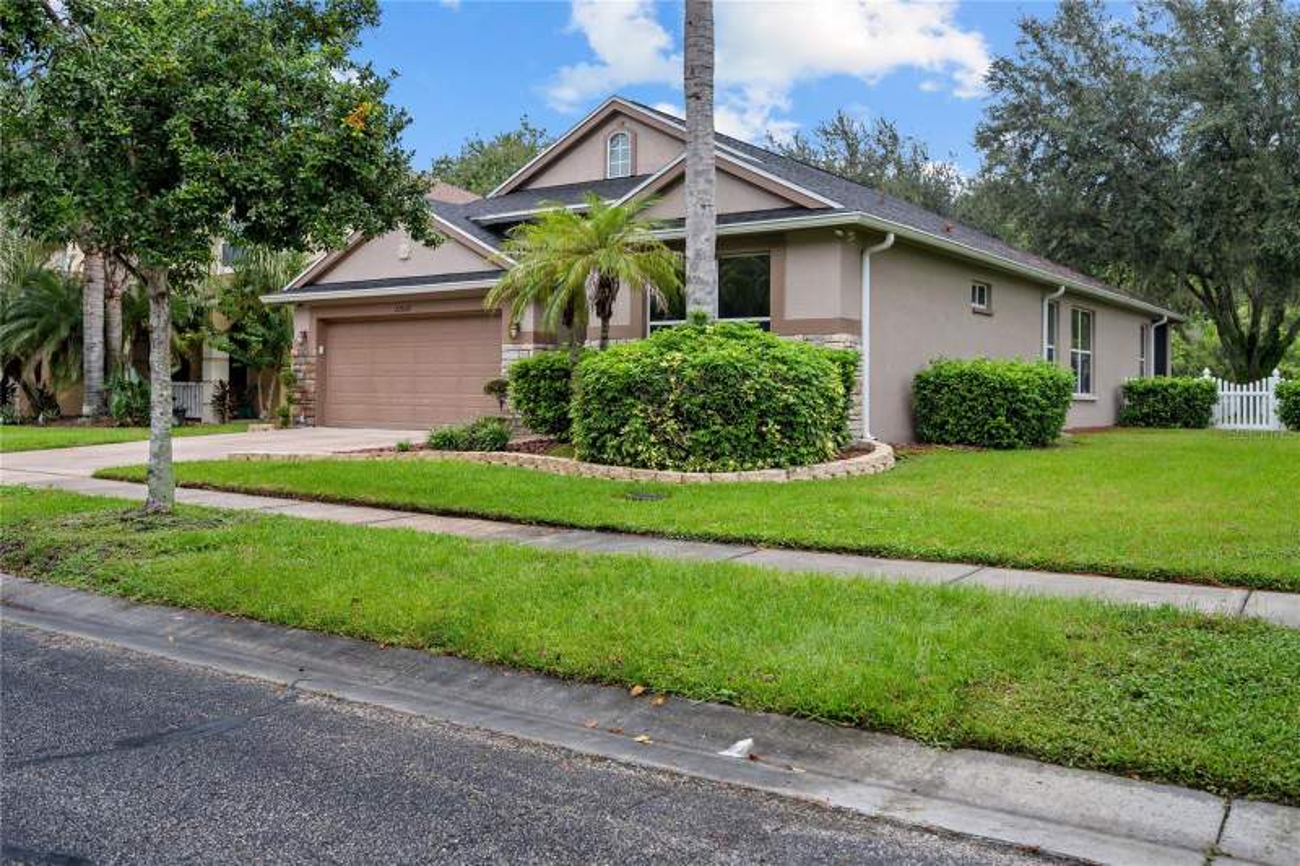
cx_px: 650
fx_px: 1083
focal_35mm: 30
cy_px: 433
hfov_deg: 61.9
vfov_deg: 43.6
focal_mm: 30
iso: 100
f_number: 4
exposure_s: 1/40
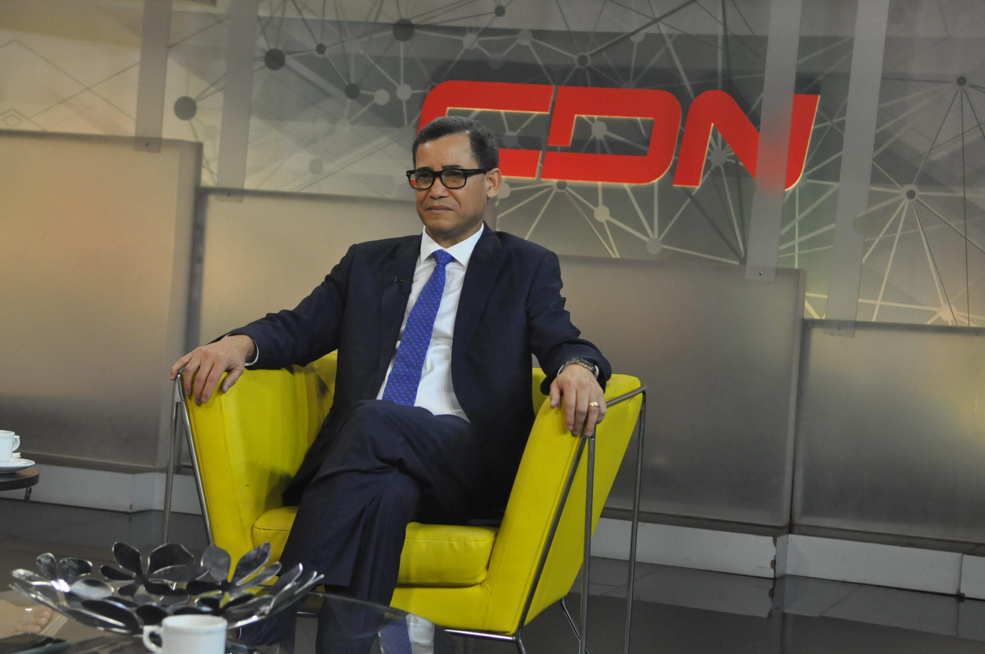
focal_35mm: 82
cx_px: 492
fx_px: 2254
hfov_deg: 24.6
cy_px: 327
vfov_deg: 16.5
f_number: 4.5
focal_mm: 55
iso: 1250
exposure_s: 1/125
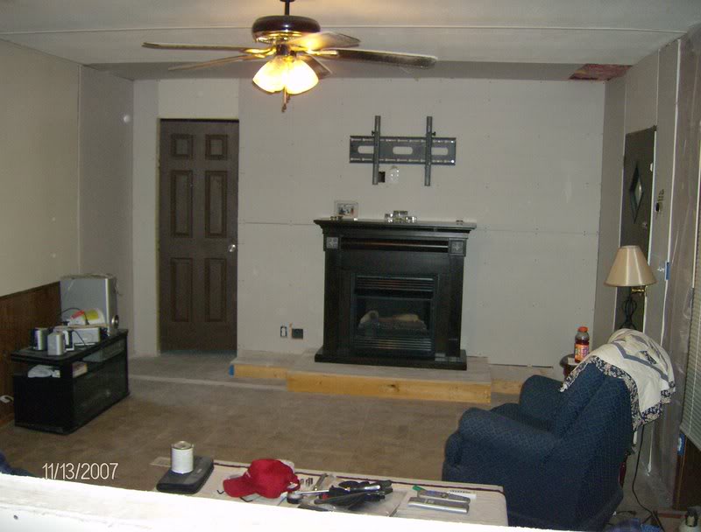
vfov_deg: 40.0
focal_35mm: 36
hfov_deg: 51.1
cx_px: 350
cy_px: 266
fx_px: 733
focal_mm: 6
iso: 200
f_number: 2.8
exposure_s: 1/60
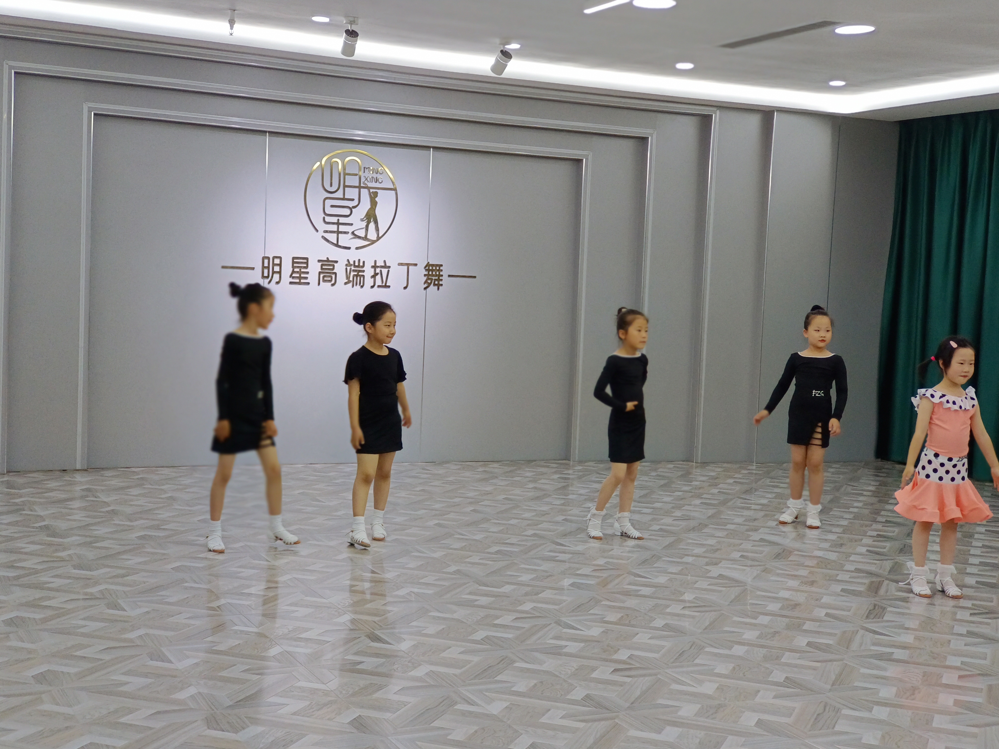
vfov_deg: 29.1
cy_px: 374
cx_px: 500
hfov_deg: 38.2
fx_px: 1443
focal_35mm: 50
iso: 287
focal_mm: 6.7
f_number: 2
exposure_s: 1/100
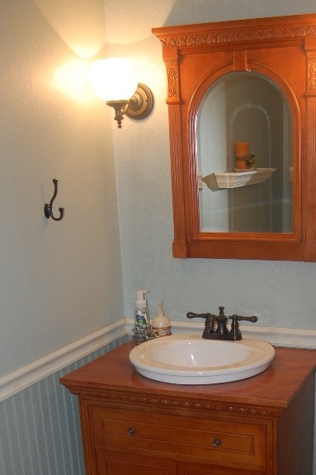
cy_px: 371
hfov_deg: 27.6
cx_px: 245
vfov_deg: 39.7
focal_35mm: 48
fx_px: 633
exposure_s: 1/60
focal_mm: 18
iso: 400
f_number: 3.5
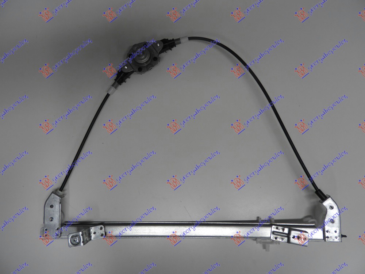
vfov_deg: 56.8
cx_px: 182
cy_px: 137
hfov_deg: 71.6
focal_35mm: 24
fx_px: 253
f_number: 3.3
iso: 100
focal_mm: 4.3
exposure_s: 1/50
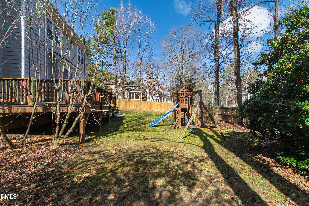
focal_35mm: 15
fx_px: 129
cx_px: 154
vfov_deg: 77.3
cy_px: 103
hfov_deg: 100.4
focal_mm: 10
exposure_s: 1/125
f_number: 8
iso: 100
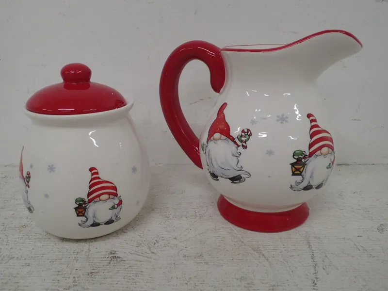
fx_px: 336
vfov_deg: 46.8
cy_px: 146
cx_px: 194
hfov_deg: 60.0
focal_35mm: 30
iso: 100
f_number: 2.3
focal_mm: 5.5
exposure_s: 1/60
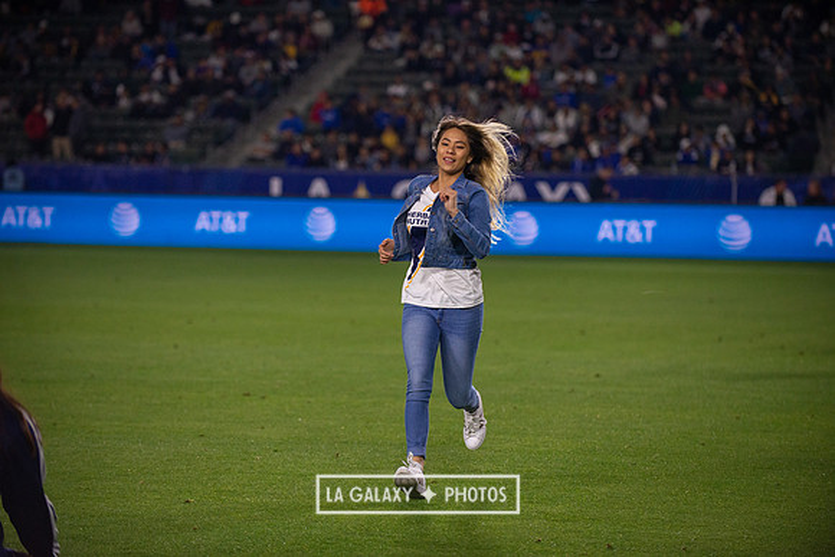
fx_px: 3132
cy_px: 278
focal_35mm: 135
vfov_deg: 10.2
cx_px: 418
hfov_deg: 15.2
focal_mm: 135
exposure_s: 1/2500
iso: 1600
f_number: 2.8
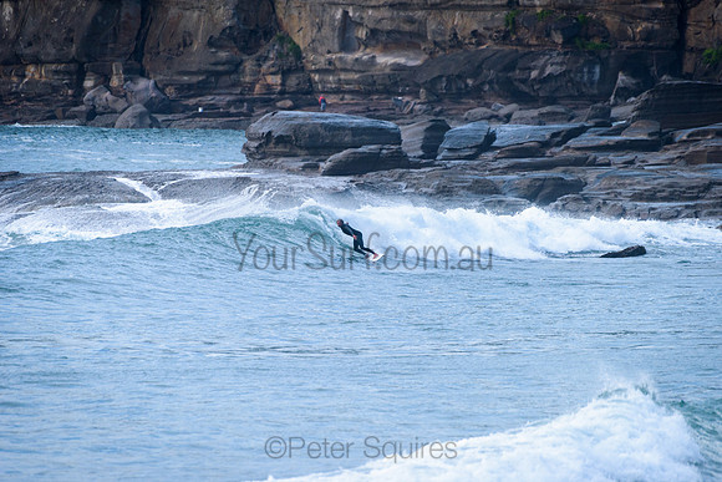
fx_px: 10086
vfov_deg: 2.7
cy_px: 241
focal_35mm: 503
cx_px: 361
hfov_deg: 4.1
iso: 400
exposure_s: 1/1000
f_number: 5.6
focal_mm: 500
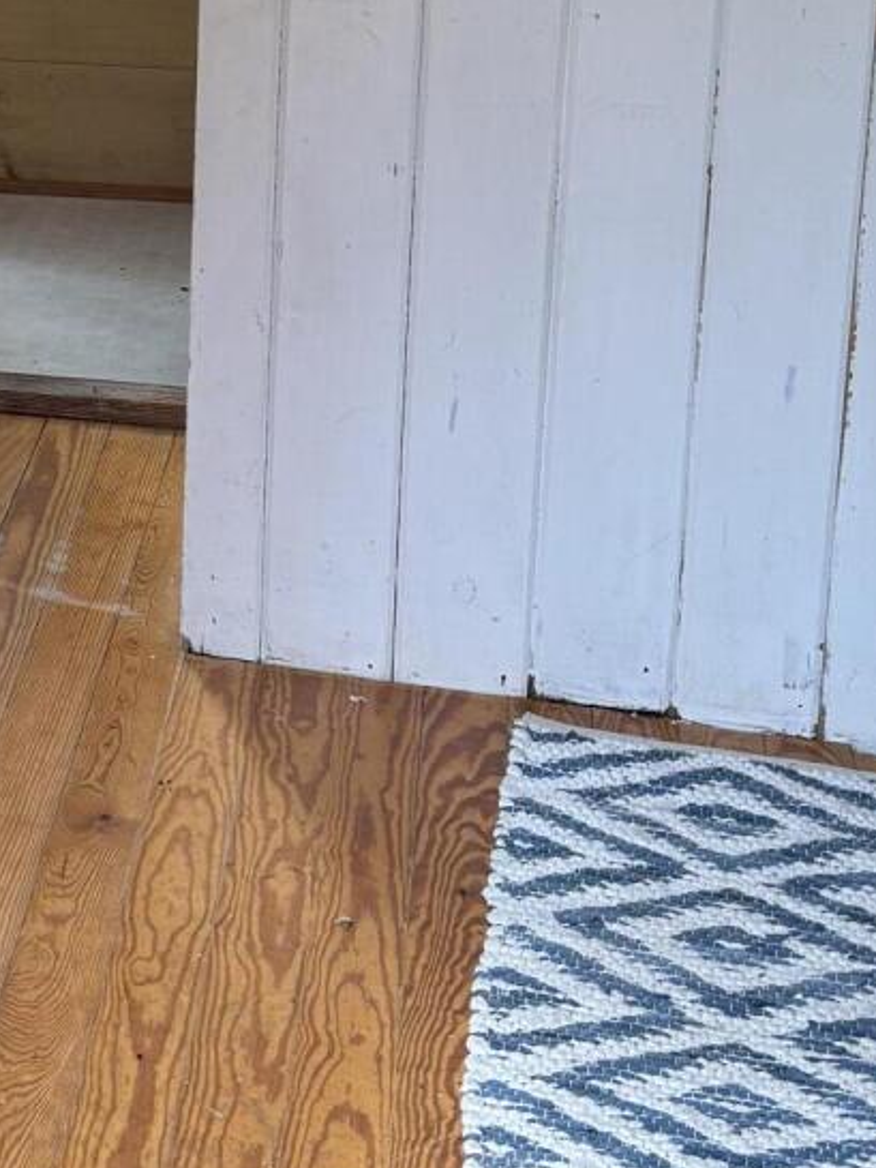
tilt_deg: -15.7
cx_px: -364
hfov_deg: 15.7
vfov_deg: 21.7
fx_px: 2968
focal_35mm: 88
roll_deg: +1.7
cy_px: 77
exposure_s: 1/60
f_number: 1.78
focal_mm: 6.76
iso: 125
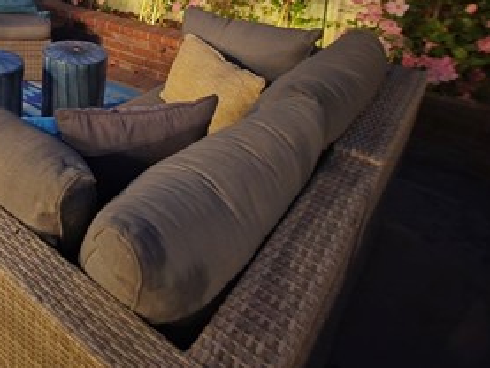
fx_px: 425
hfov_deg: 51.6
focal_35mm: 30
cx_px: 34
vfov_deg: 42.3
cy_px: 25
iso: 1000
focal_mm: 2.2
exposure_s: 1/8
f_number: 1.9
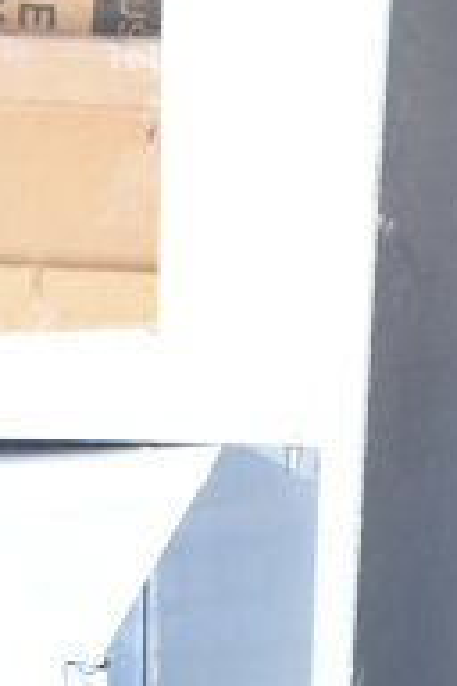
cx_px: 425
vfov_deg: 12.7
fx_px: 2863
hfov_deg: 9.1
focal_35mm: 150
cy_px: 1131
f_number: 5
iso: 200
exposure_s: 1/100
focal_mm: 21
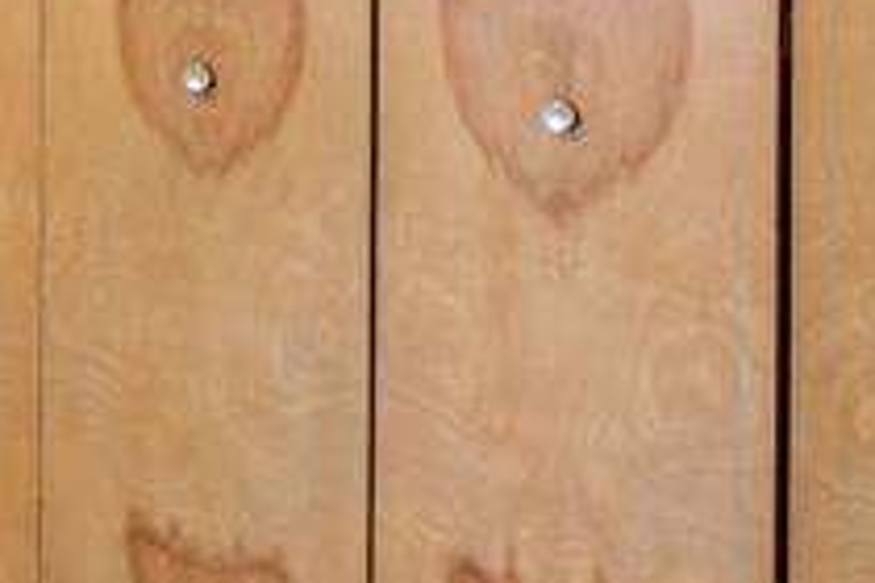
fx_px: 1774
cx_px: -479
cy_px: -167
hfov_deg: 22.2
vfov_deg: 17.5
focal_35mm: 73
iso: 400
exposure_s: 1/6
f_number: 8
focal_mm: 10
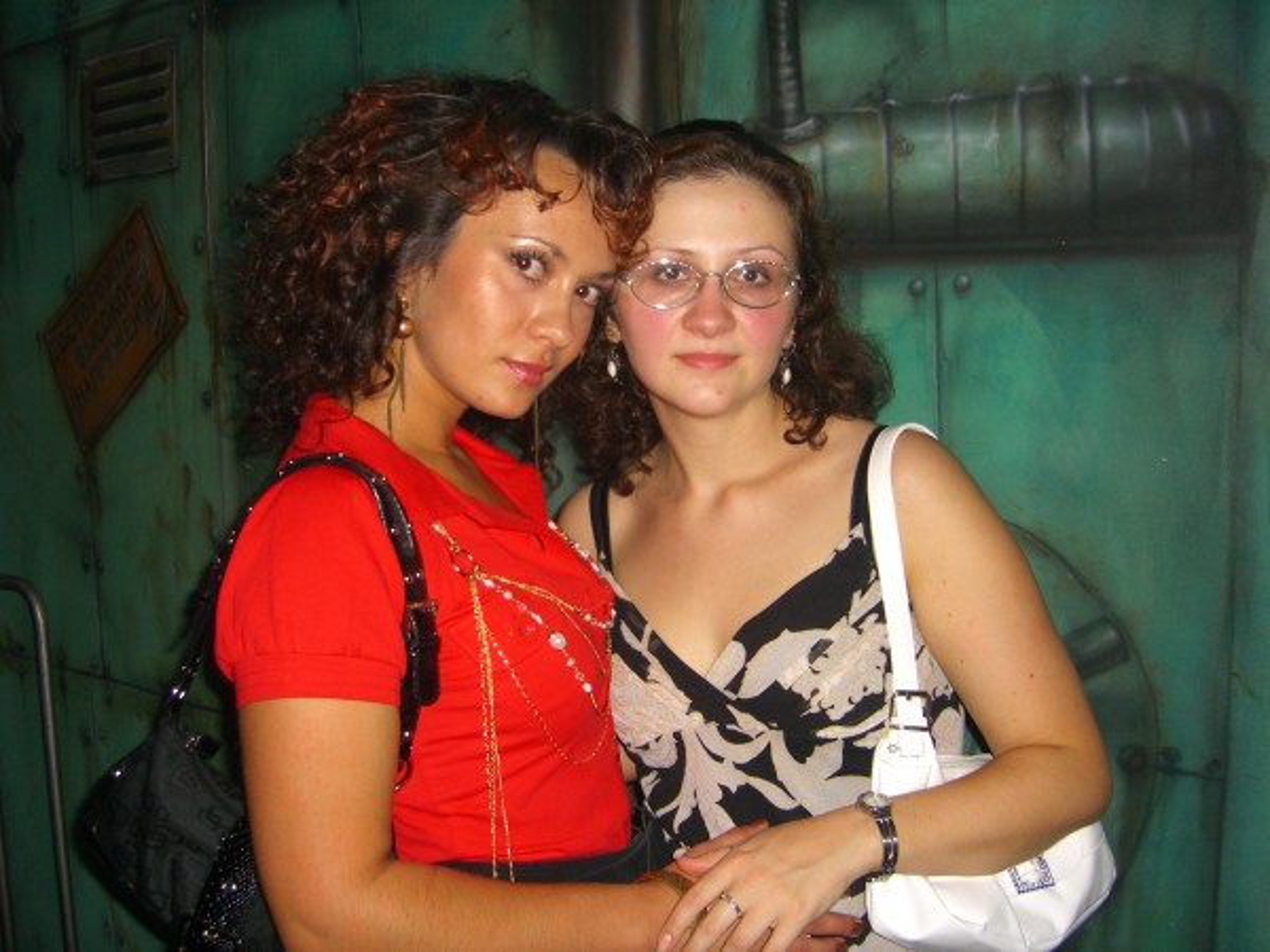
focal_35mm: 38
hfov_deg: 49.0
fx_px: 1394
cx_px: 635
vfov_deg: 37.7
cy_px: 476
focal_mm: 7.9
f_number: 2.8
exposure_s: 1/60
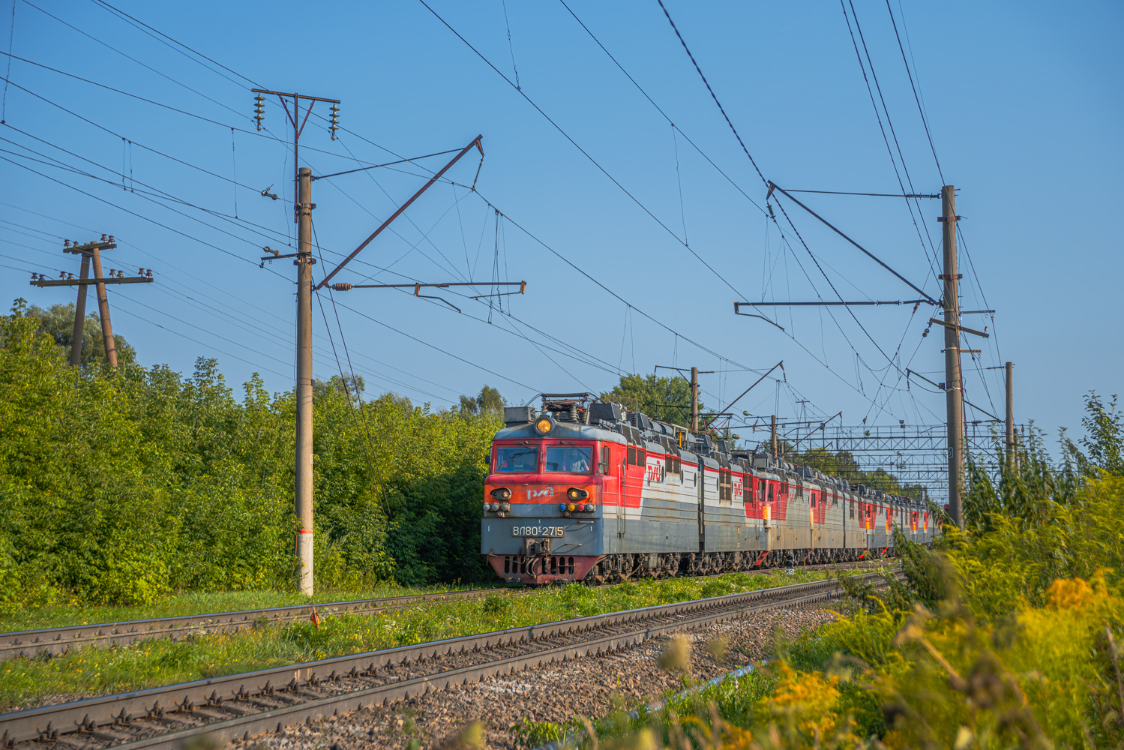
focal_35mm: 60
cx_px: 562
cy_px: 375
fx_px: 1874
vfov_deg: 22.6
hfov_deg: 33.4
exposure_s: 1/2000
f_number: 3.8
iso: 100
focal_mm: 60
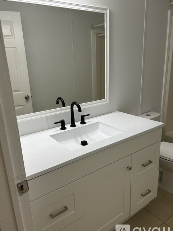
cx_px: 84
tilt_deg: -15.2
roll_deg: +1.5
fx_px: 180
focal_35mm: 27
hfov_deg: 51.3
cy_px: 119
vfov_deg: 65.3
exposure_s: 1/120
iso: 40
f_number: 1.5
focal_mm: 5.7
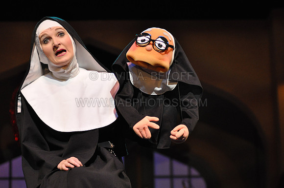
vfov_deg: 11.4
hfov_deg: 17.1
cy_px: 94
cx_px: 142
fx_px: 945
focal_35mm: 120
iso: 1600
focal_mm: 80
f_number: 2.8
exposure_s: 1/400
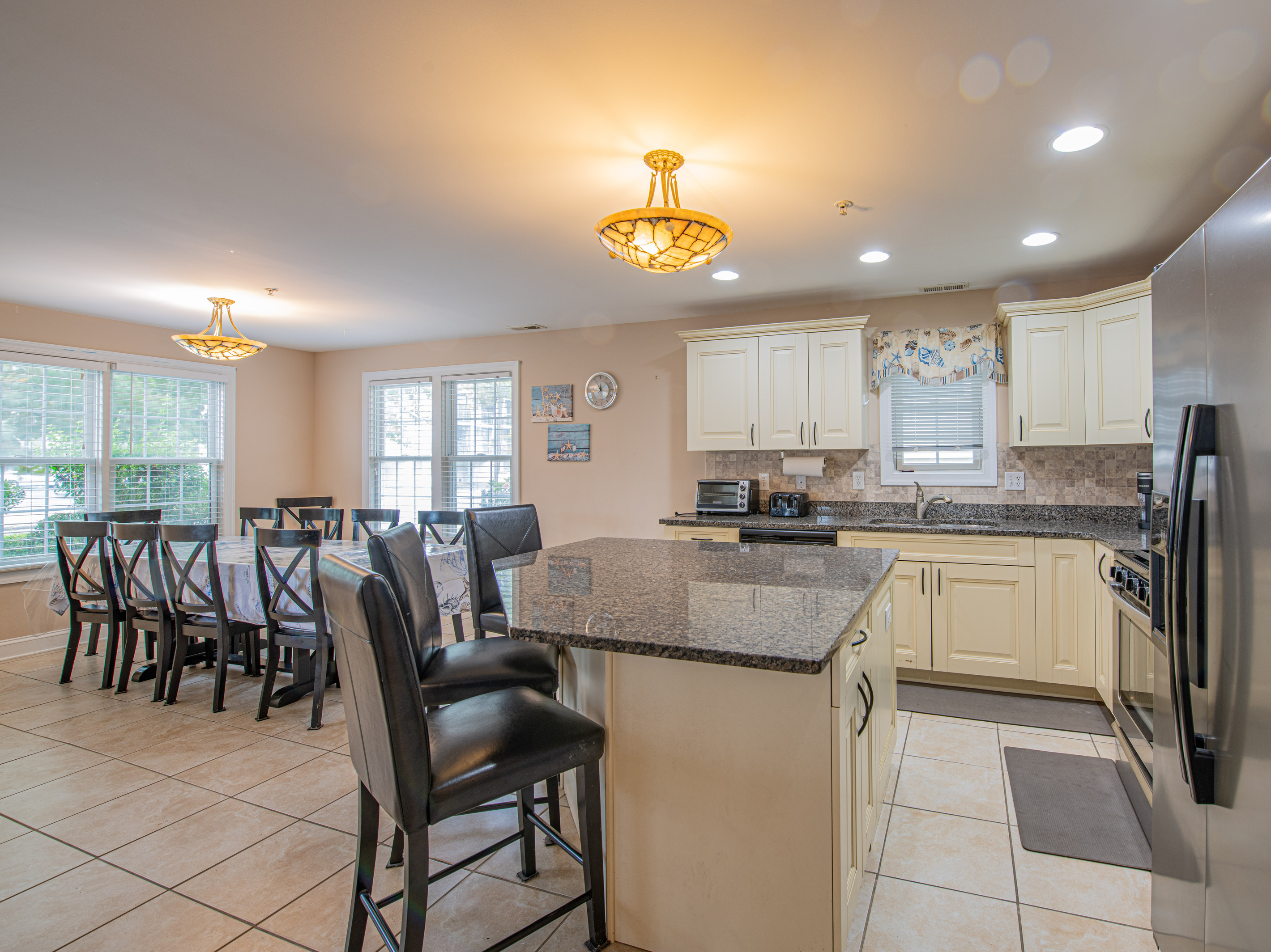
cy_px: 453
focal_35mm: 16
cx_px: 747
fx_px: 593
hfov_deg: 93.0
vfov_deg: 77.5
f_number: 9
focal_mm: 14
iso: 64
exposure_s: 1
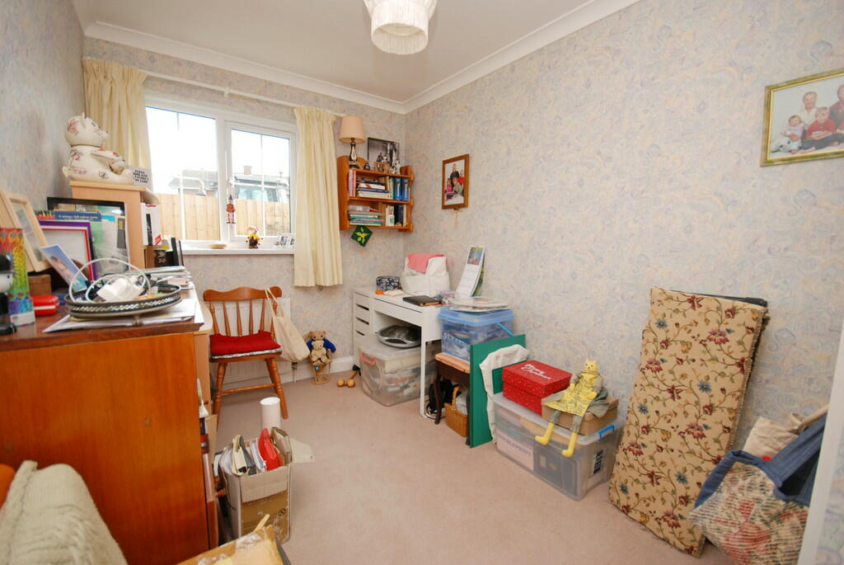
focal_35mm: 15
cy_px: 282
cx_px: 422
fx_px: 352
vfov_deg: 77.5
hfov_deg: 100.3
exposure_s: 1/60
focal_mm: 10
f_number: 5
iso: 160
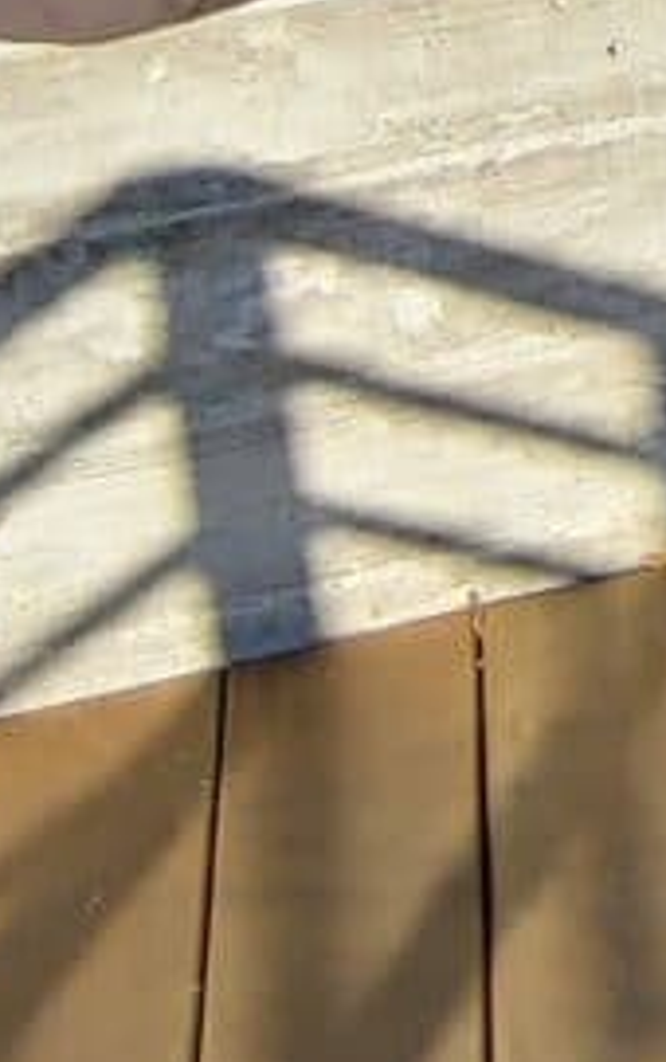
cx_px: 2456
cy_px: -827
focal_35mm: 120
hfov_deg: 8.0
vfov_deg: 15.1
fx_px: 3476
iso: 50
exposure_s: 1/585
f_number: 1.9
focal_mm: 2.18
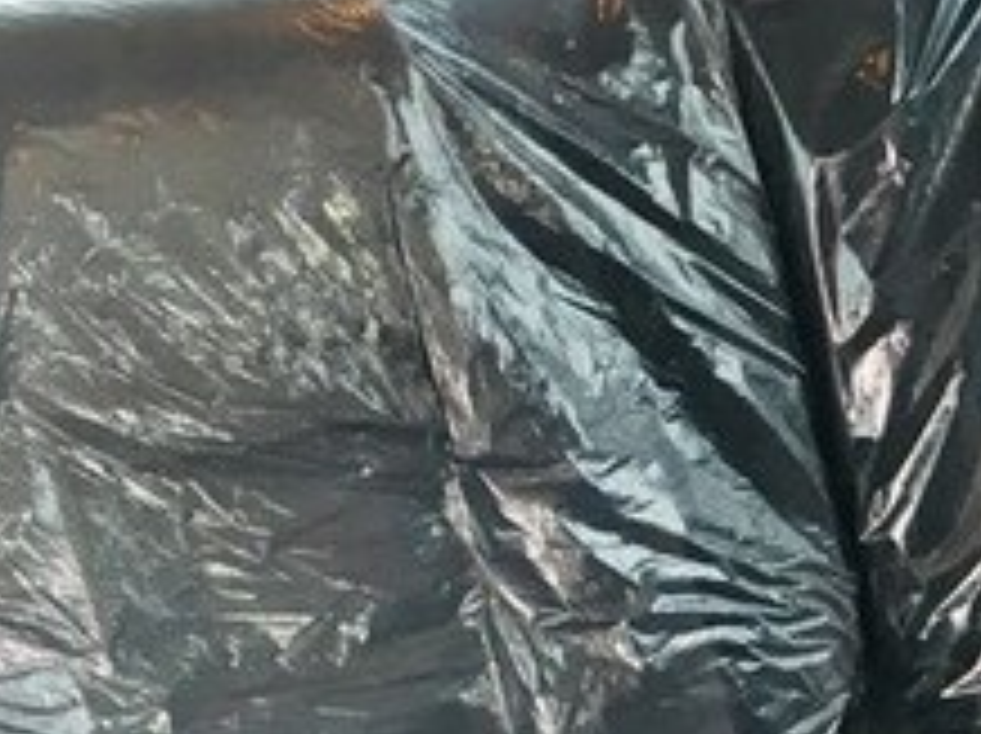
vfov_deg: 15.8
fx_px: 2491
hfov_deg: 20.2
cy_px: 997
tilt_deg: -27.4
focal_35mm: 88
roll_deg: -1.5
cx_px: 1318
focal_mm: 4.15
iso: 40
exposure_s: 1/33
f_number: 2.2
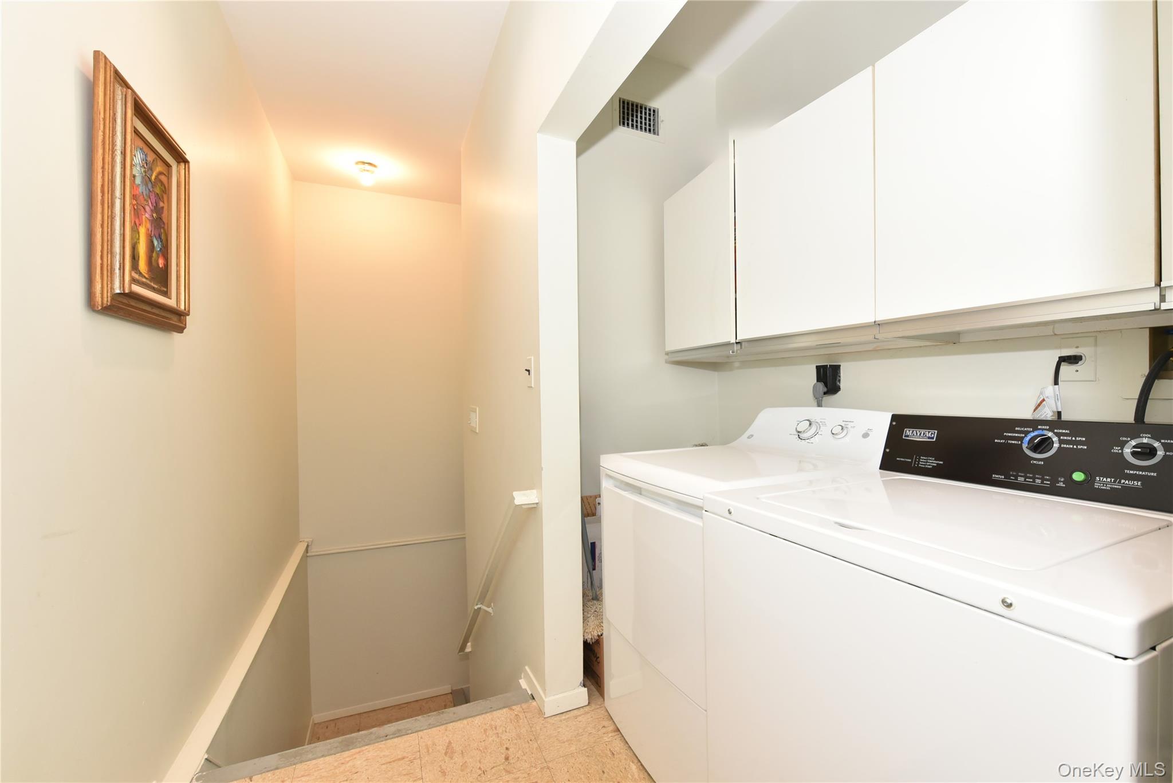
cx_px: 586
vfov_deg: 81.2
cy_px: 392
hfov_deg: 104.2
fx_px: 456
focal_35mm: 14
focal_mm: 14
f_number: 10
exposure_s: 1/25
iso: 1600
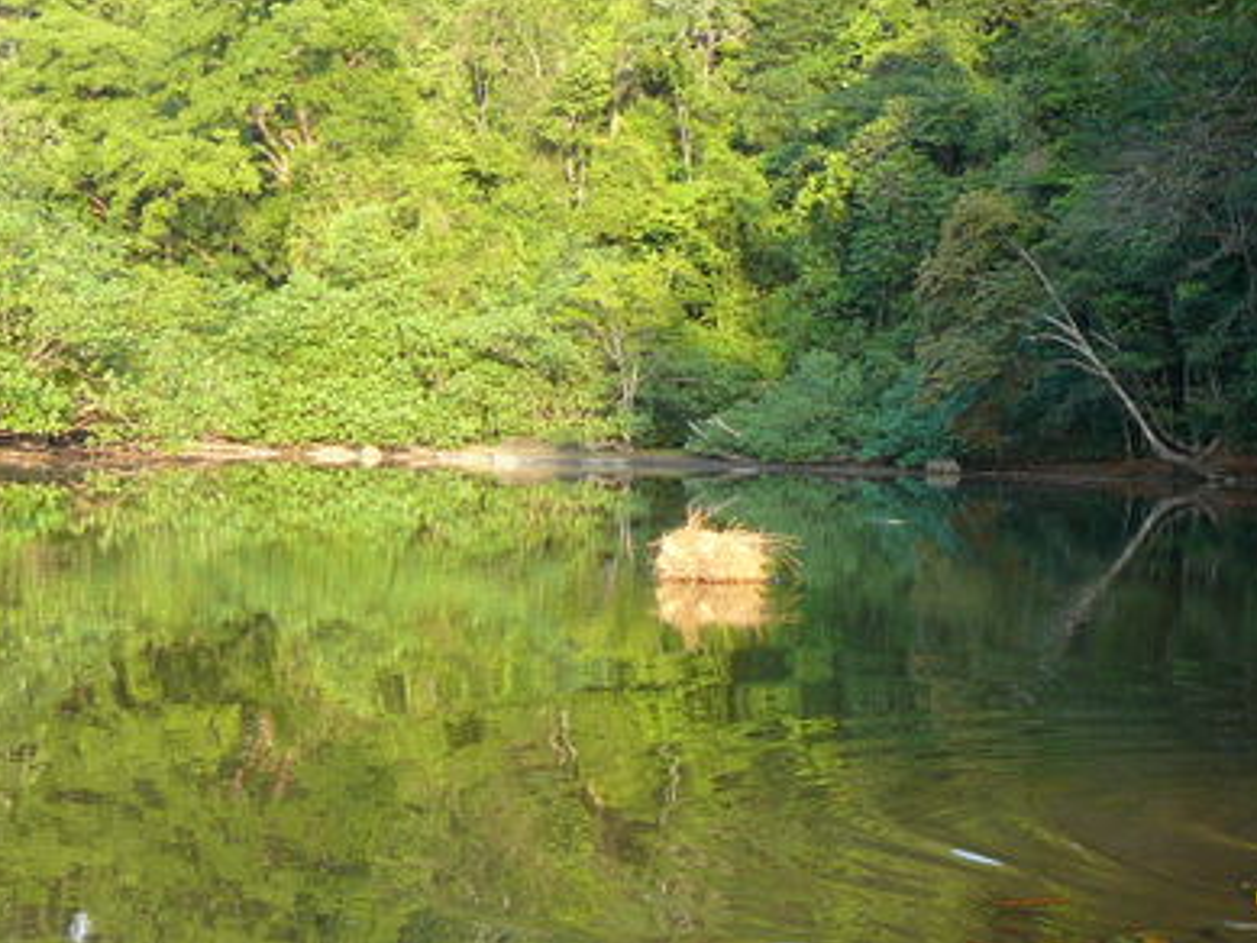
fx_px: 1961
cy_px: 381
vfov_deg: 27.0
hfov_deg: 35.1
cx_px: 385
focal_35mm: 54
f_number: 2.8
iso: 80
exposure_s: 1/125
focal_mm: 5.2
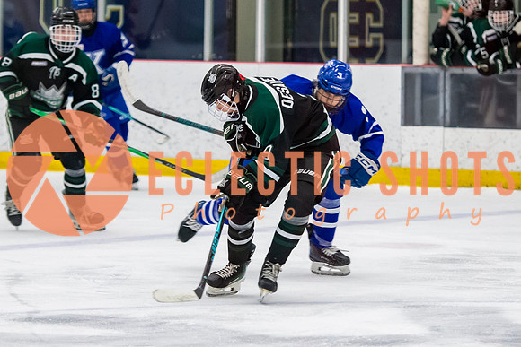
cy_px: 157
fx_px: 4012
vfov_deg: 5.0
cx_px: 262
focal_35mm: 277
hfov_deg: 7.4
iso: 2000
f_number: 3.2
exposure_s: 1/640
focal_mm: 120
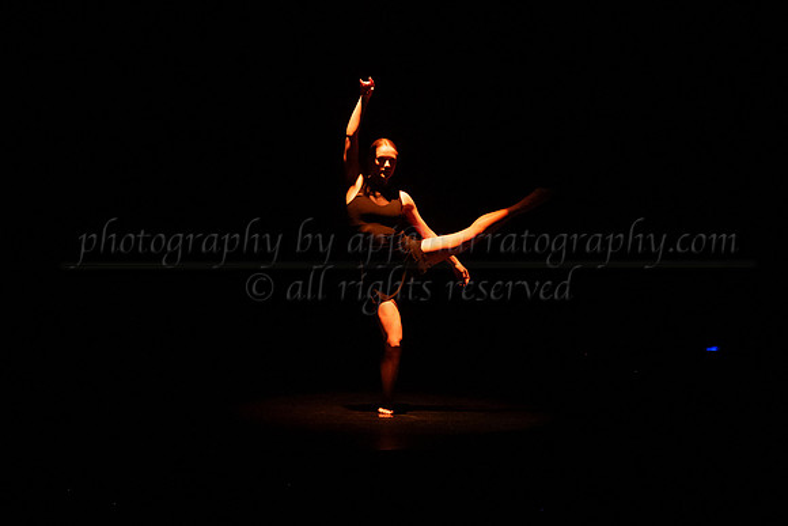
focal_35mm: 98
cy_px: 240
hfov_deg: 20.8
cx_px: 412
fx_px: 2143
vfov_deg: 14.0
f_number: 3.2
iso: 4000
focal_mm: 75
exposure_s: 1/320
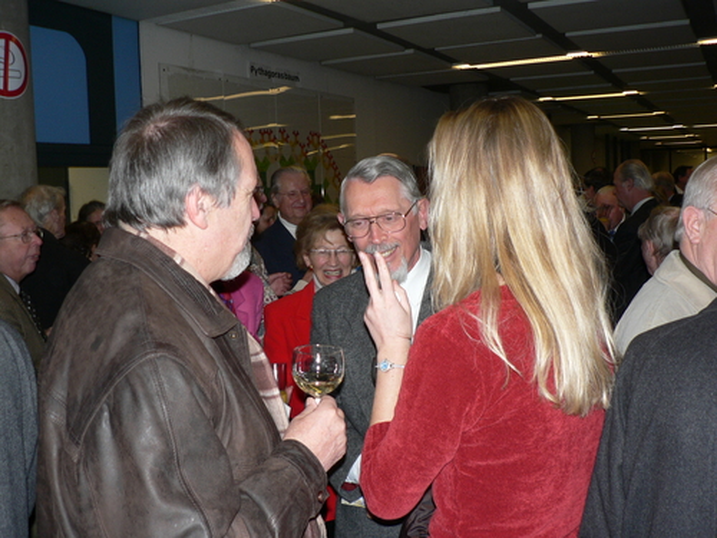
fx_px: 746
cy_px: 269
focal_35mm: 36
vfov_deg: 39.7
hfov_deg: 51.4
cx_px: 358
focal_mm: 6
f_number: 2.8
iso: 150
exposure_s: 1/60
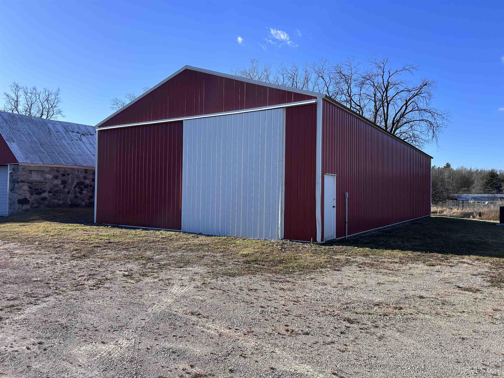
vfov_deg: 53.1
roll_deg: -0.4
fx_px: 379
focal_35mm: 26
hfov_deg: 67.3
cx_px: 252
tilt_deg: -0.8
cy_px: 189
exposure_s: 1/2571
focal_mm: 5.7
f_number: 1.5
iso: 50
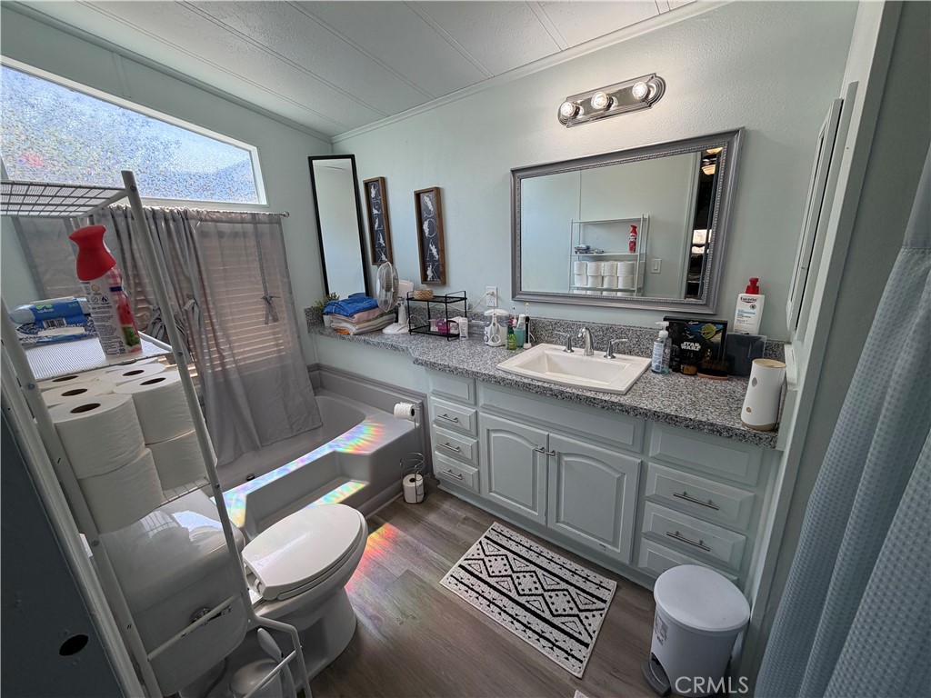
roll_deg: +5.1
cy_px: 349
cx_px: 466
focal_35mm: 14
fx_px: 377
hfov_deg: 102.1
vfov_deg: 85.7
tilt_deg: -13.8
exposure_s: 1/120
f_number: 2.2
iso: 64
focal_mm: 2.22
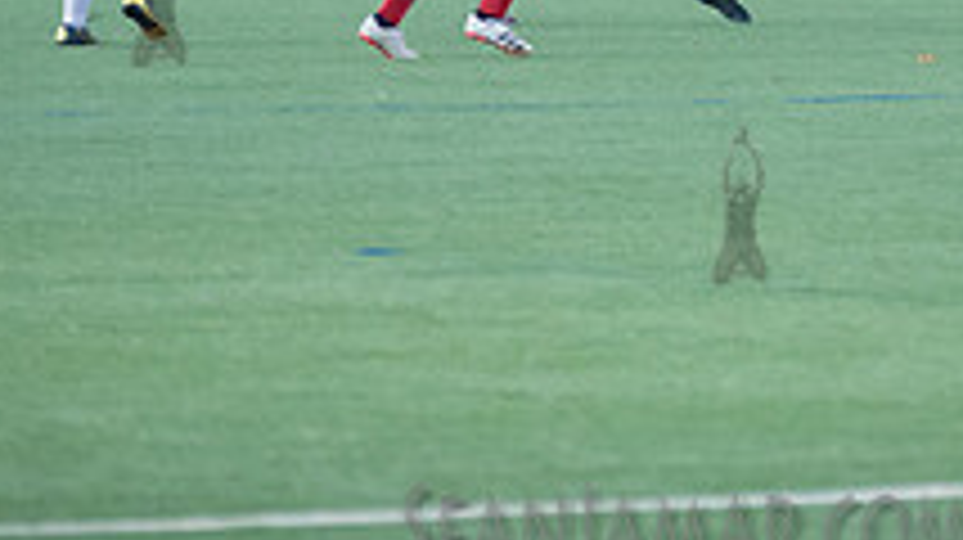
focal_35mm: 568
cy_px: -232
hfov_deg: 3.8
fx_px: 14493
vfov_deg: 2.1
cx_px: 738
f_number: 4
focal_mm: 200
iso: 4000
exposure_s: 1/400
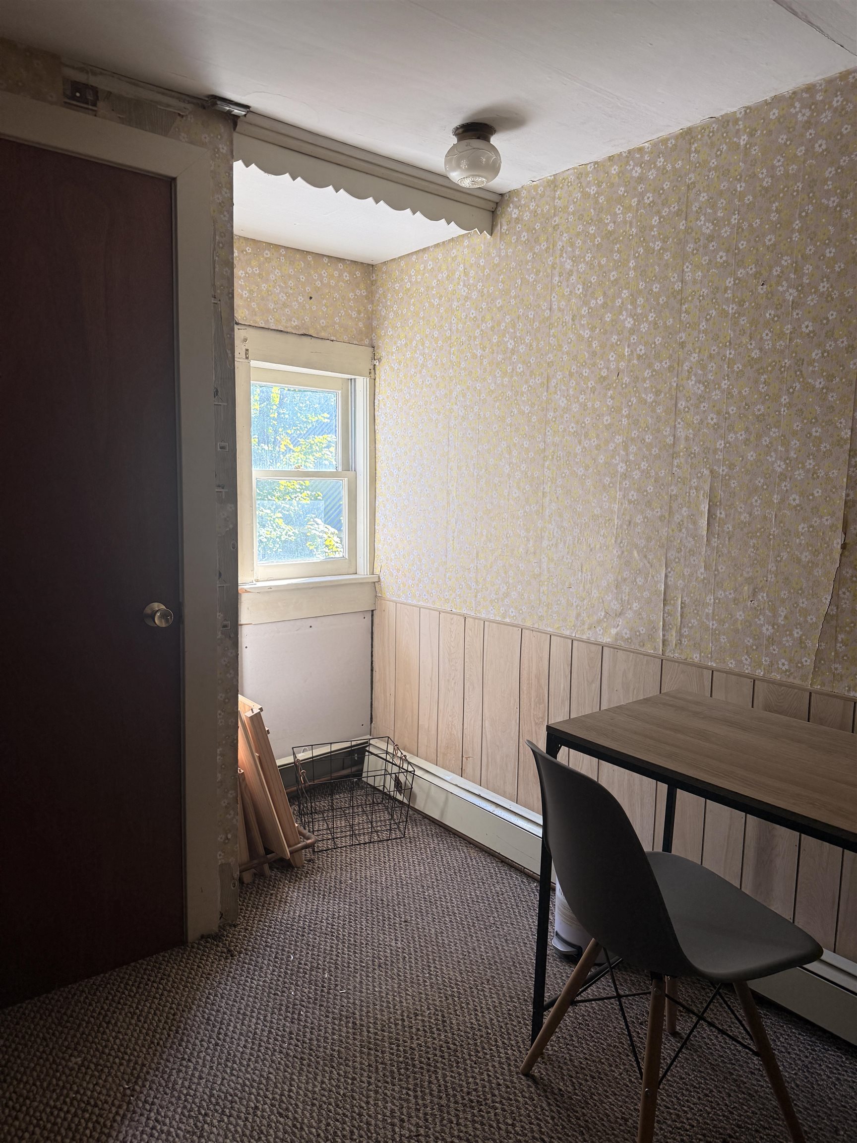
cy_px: 572
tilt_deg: -5.6
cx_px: 428
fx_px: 792
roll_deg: -1.2
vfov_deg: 71.6
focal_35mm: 24
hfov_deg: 56.8
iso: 160
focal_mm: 6.76
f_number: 1.78
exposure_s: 1/182
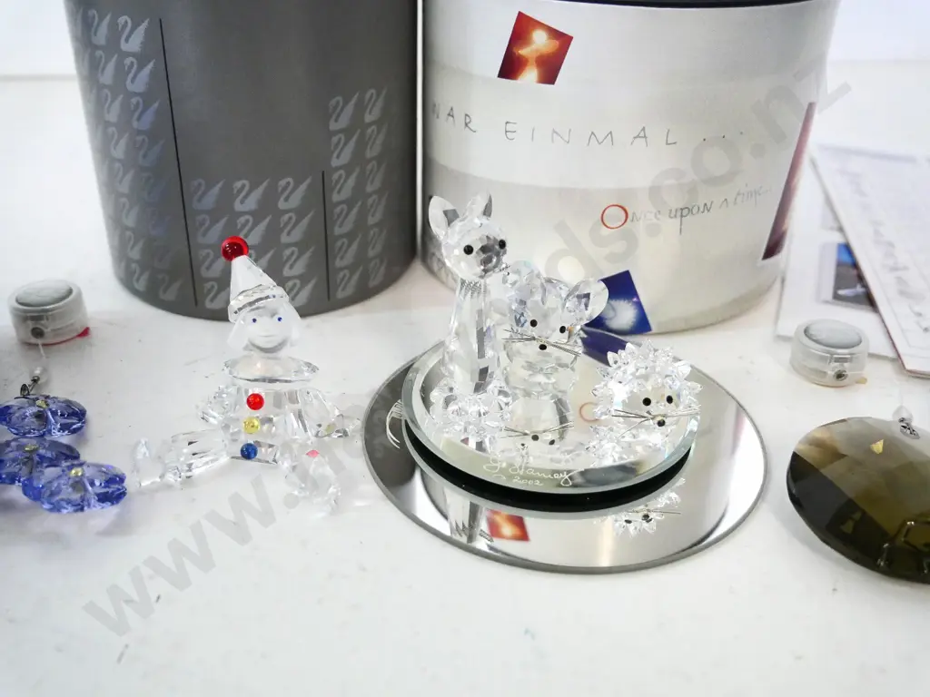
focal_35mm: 34
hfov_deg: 54.0
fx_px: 913
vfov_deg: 41.8
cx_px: 465
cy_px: 348
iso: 3200
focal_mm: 17
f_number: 4.5
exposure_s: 1/250
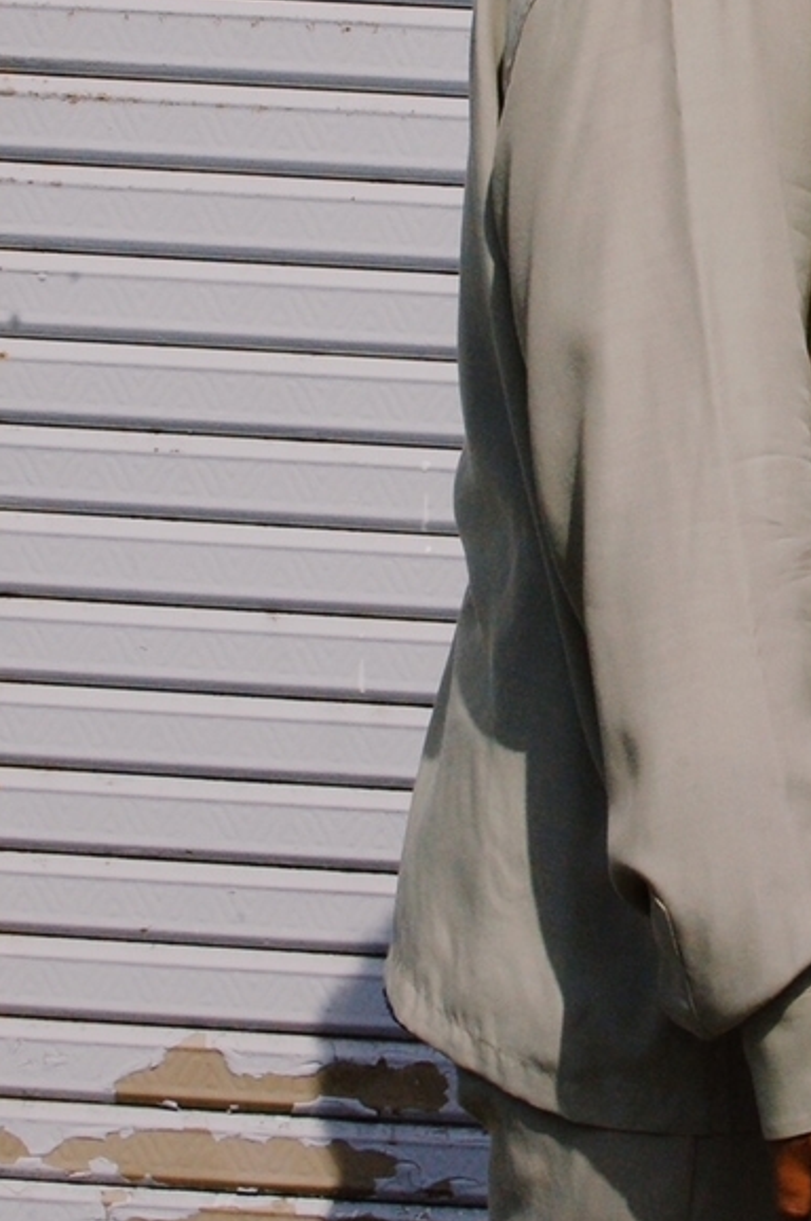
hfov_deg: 12.4
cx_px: 798
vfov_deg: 18.6
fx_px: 3693
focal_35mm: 109
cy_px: 228
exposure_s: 1/1250
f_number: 18
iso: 800
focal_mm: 35
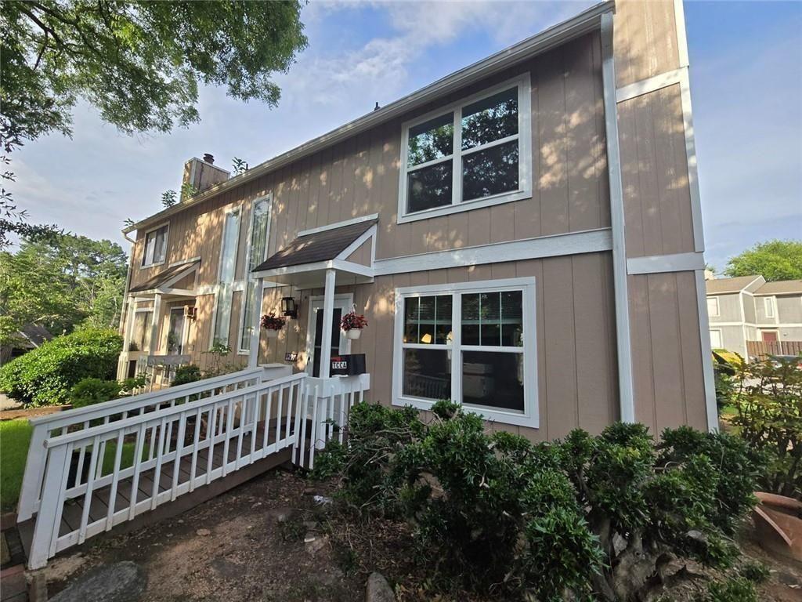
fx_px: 301
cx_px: 401
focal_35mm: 13
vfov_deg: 89.9
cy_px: 301
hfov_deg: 106.2
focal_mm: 2.2
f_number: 2.2
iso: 100
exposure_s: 1/2000
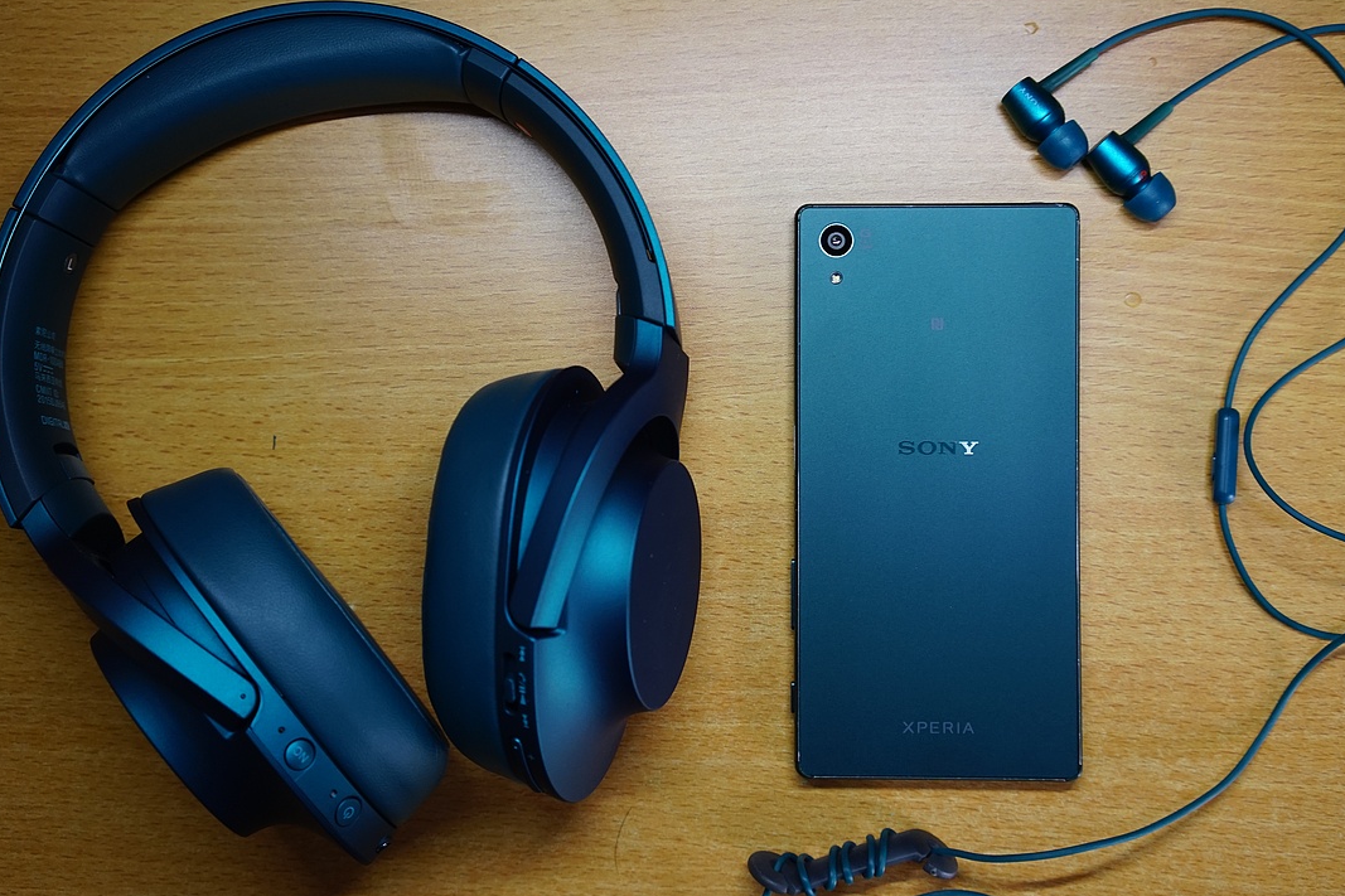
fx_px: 1569
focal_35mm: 42
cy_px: 382
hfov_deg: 46.4
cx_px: 712
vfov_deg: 31.8
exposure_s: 1/80
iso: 640
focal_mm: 35
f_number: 5
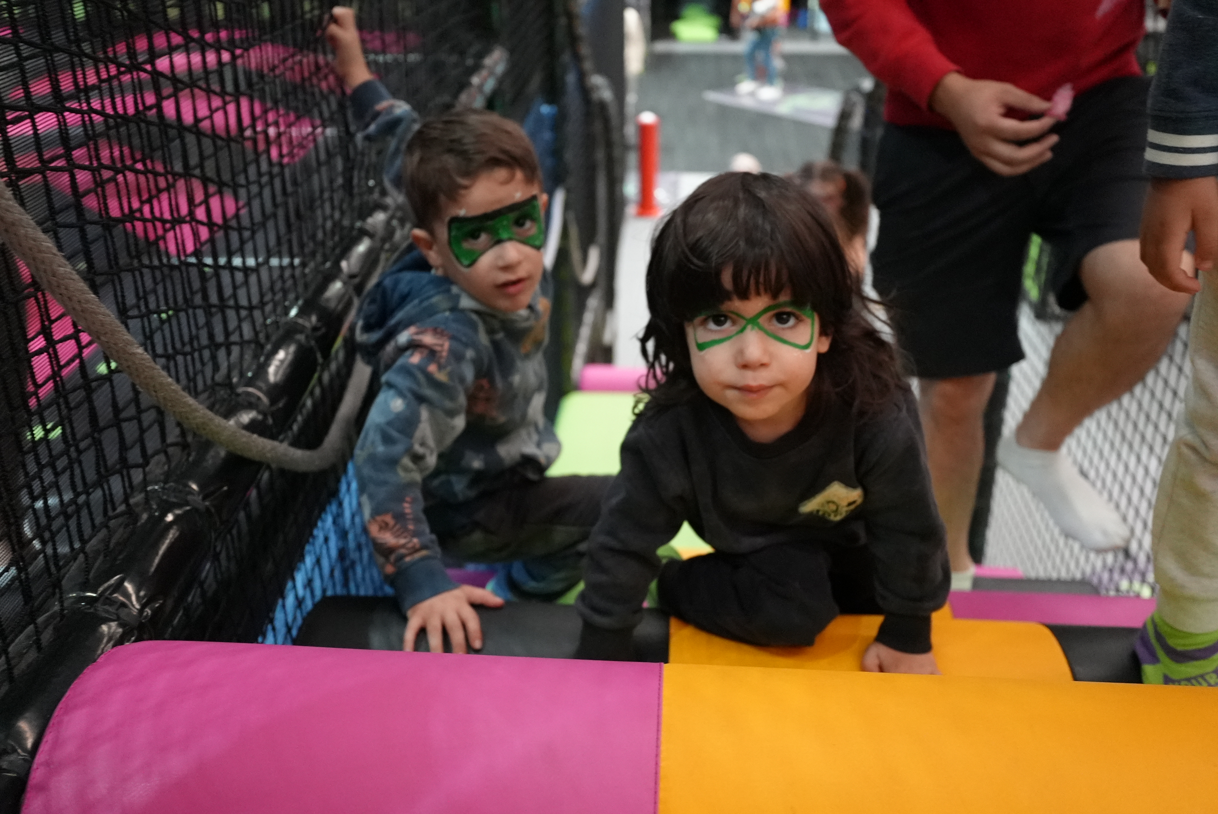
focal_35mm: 35
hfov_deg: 54.4
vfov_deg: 37.9
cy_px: 407
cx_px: 609
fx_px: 1185
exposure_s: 1/160
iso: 10000
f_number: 4
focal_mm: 35
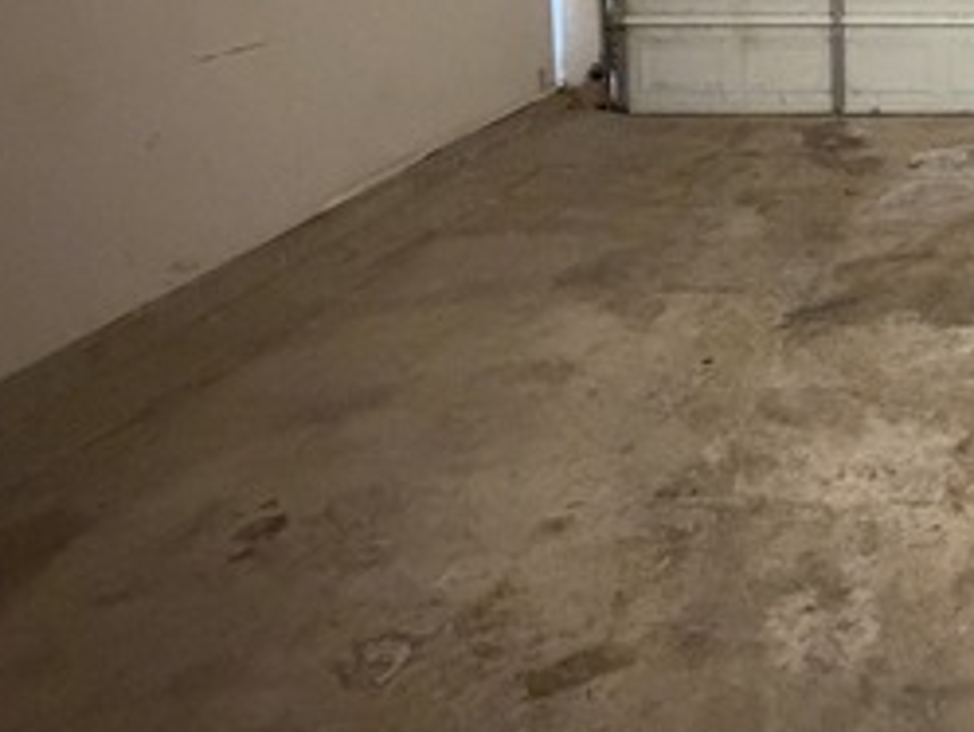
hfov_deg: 41.2
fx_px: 1013
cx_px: 1068
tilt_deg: -5.1
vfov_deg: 34.8
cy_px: -51
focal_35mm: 36
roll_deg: +0.2
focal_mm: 2.22
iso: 1600
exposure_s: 1/40
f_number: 2.2
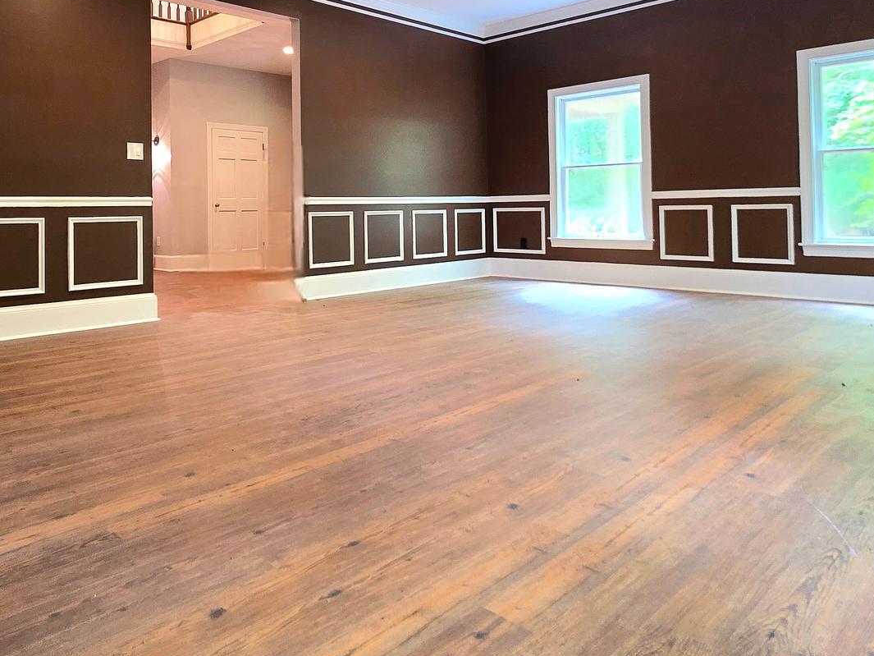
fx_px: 631
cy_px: 198
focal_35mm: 25
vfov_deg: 53.4
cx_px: 341
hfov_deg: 68.6
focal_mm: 2.2
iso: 400
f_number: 1.9
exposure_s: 1/60.2
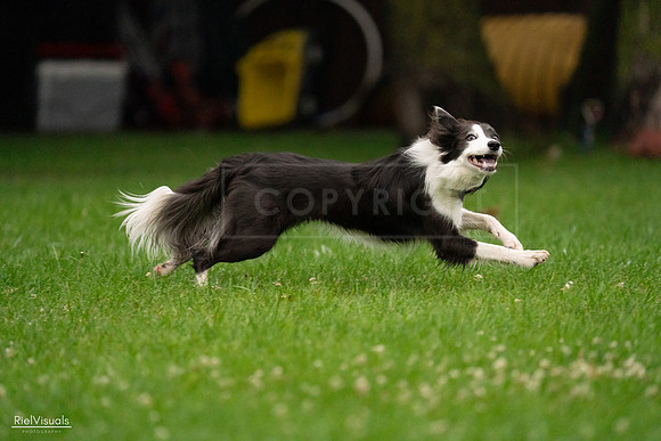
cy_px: 220
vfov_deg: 3.0
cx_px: 330
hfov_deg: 4.5
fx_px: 8429
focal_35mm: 459
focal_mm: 459
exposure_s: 1/1600
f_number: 6.3
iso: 6400
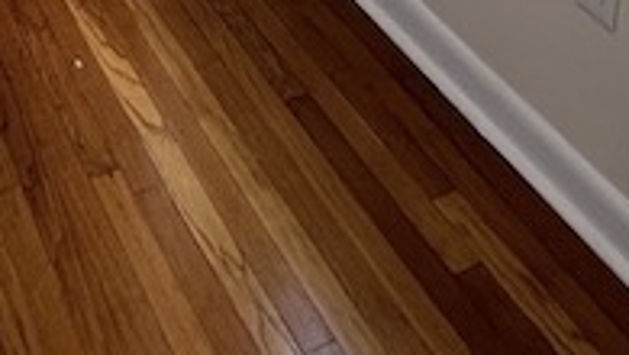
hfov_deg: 35.0
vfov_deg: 14.0
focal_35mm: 58
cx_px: 135
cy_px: -510
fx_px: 968
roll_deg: -2.9
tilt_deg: -9.6
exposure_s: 1/120
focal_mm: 1.57
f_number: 1.8
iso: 100
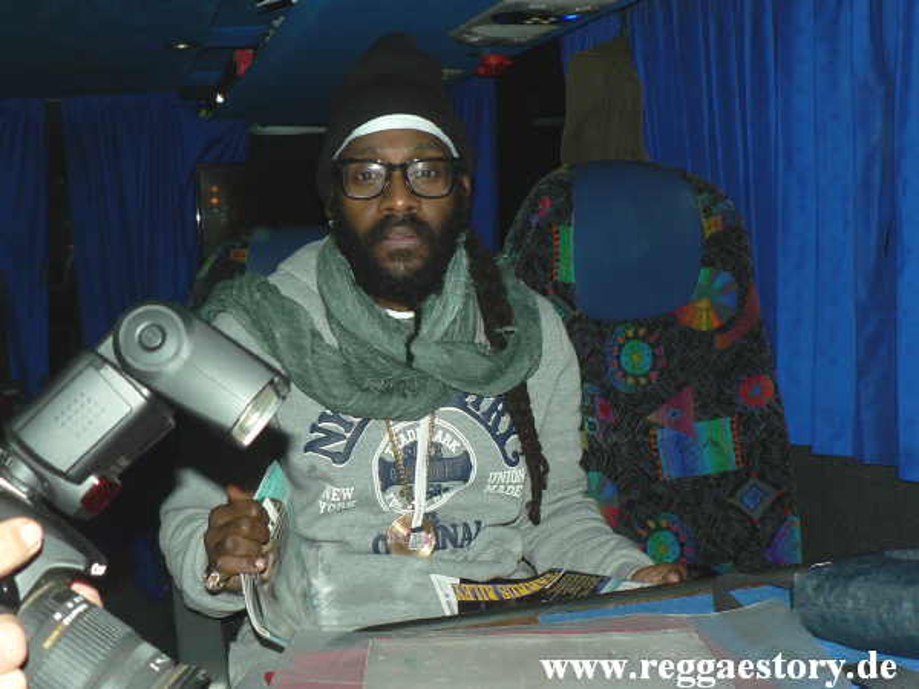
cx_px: 460
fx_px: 929
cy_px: 344
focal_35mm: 35
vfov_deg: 40.7
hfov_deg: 52.6
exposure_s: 1/60
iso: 100
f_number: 2.8
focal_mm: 6
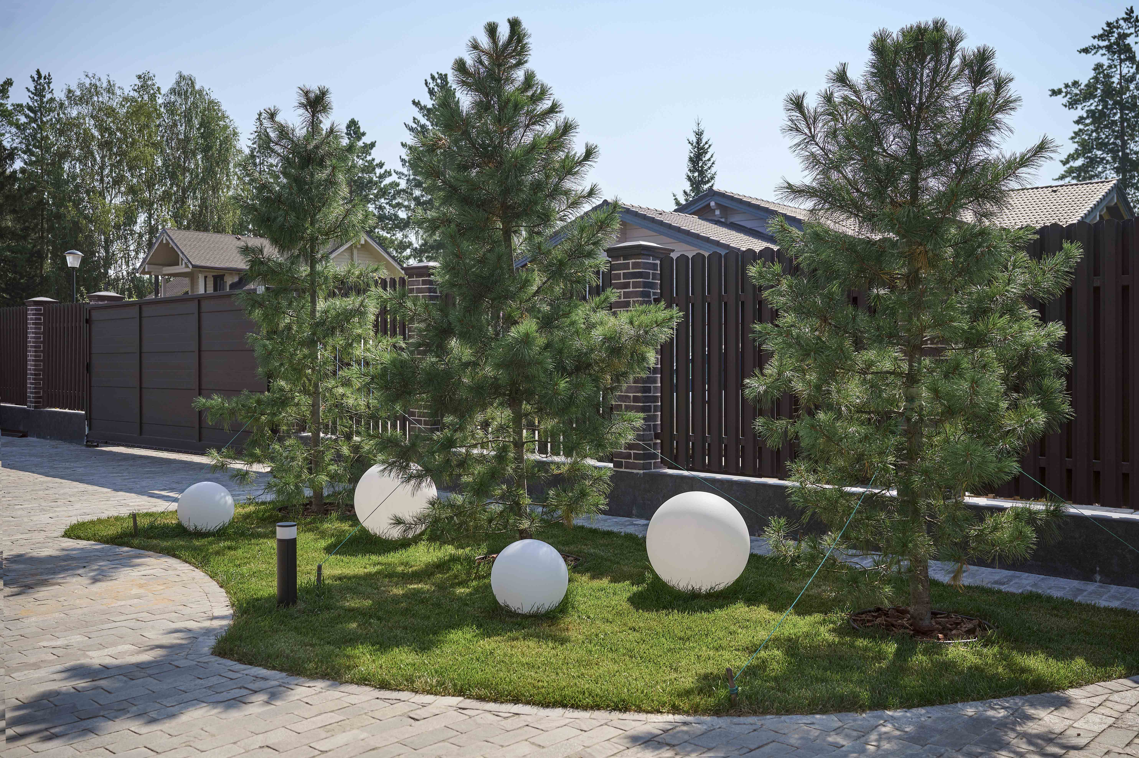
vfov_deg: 41.7
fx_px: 996
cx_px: 570
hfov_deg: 59.5
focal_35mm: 32
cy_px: 379
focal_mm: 31.5
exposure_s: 1/800
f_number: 4.5
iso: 100
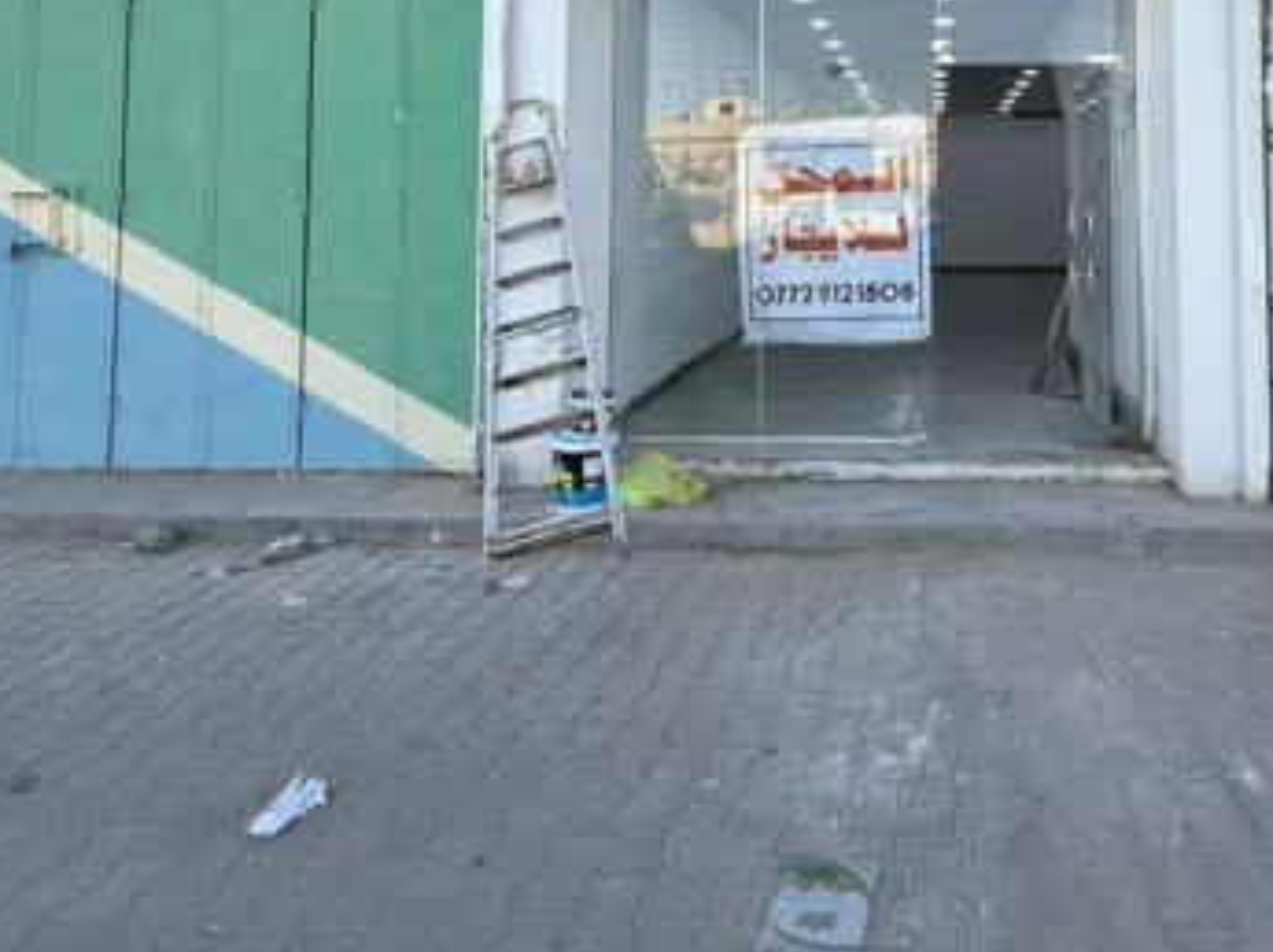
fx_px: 955
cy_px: 159
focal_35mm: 26
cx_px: 897
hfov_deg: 64.7
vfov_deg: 49.1
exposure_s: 1/331
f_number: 2.2
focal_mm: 2.22
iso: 50
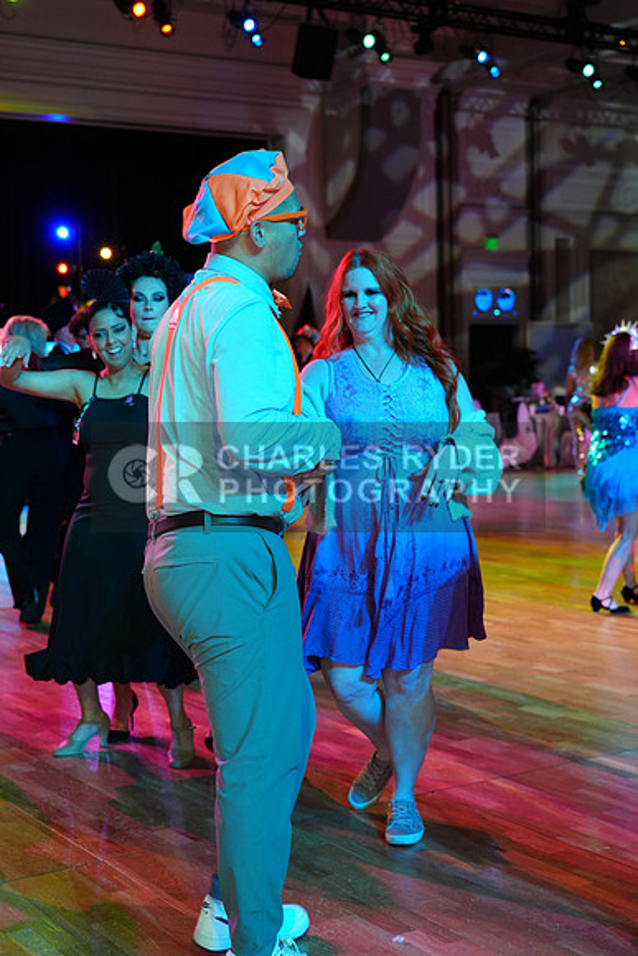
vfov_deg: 39.6
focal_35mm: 50
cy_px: 478
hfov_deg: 27.0
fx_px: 1328
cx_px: 319
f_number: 4
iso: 1600
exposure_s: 1/250
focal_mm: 50
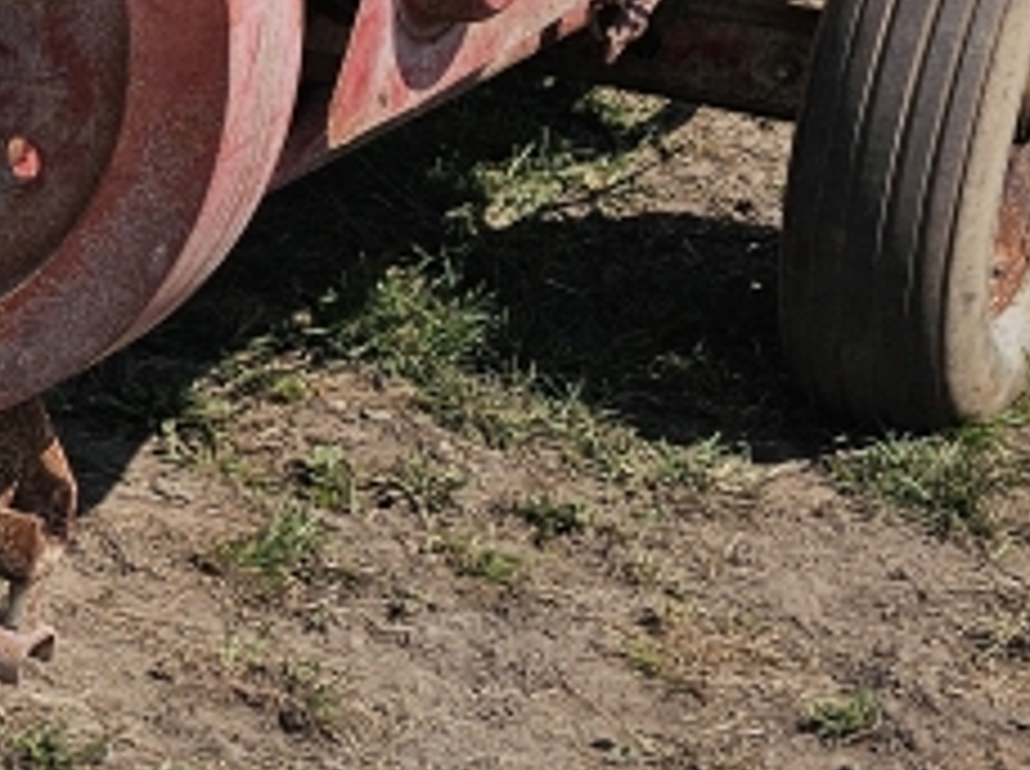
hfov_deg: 15.7
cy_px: 243
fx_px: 3060
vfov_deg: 14.3
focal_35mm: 103
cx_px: -949
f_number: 1.7
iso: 10
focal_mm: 6.3
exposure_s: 1/976
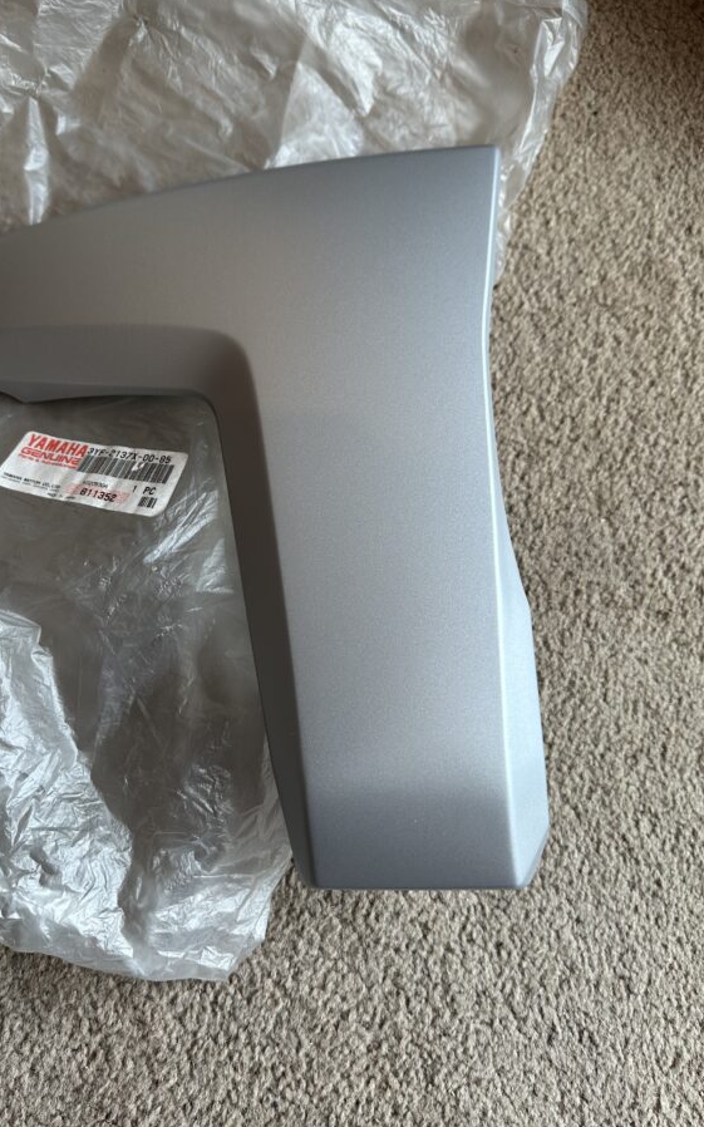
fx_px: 891
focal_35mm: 29
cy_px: 536
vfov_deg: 64.6
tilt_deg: -79.2
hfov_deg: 42.9
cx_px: 284
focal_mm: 6.86
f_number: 1.78
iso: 80
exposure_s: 1/100
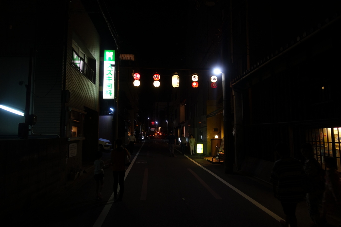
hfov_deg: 73.7
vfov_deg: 53.1
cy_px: 114
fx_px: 227
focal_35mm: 24
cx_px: 170
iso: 160
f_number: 1.8
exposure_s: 1/30
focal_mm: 8.8
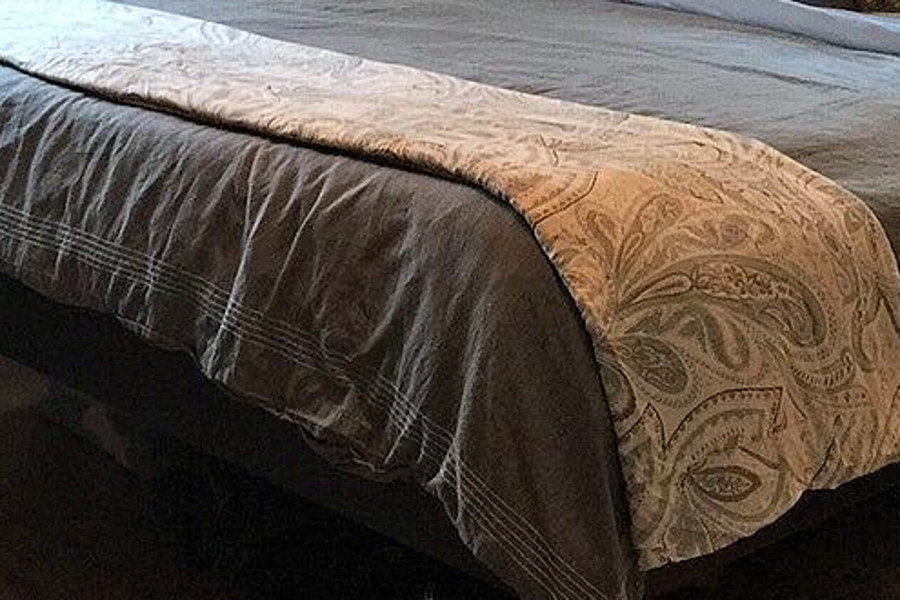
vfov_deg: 17.2
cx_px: 358
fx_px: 1950
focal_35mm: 78
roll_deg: -2.7
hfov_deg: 25.9
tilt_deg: -11.6
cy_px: 45
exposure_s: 1/8
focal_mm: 4.15
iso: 100
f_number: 2.2
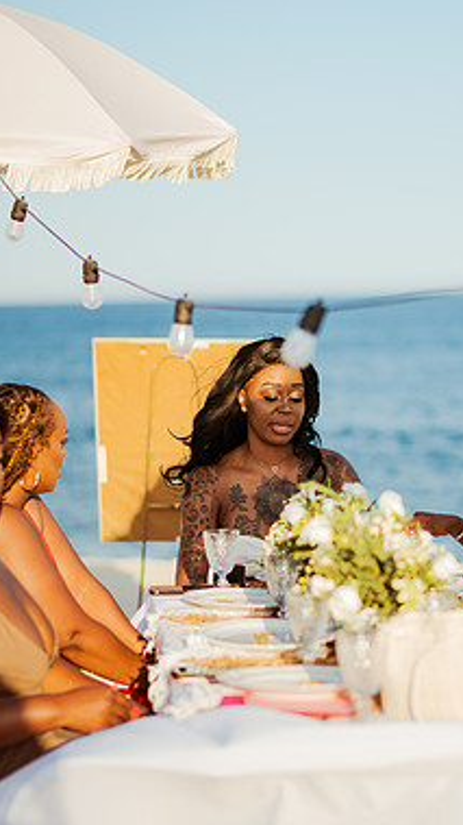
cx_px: 385
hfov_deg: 12.9
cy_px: 410
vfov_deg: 22.9
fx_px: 2031
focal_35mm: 93
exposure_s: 1/4000
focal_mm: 58
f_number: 1.4
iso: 100
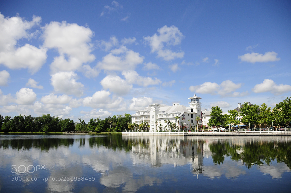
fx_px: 218
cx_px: 146
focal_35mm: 27
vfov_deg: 47.8
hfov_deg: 67.4
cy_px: 96
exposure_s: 1/2500
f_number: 4
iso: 200
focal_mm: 18
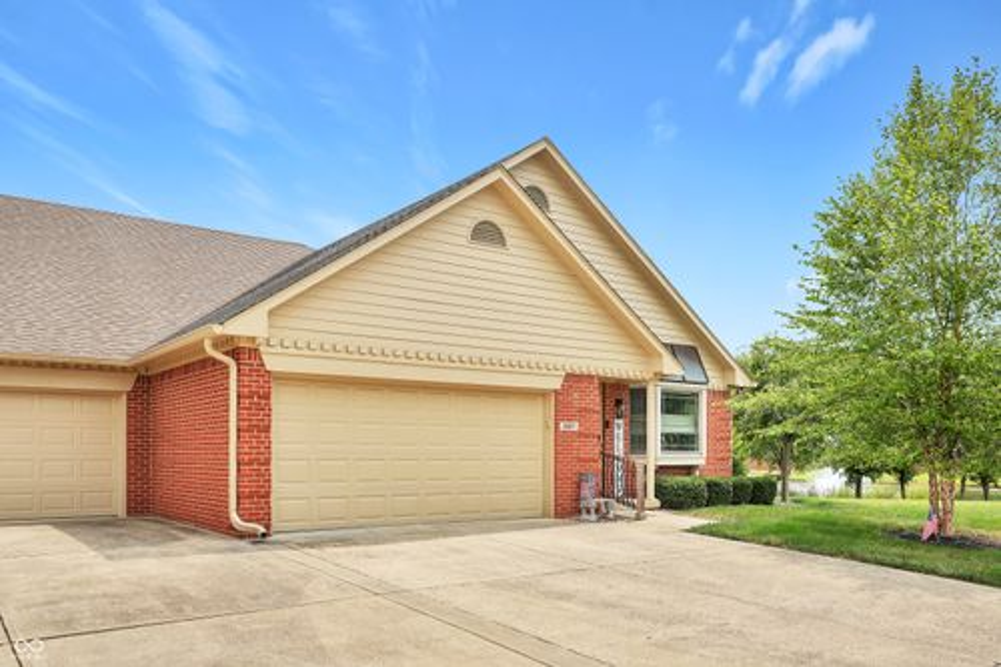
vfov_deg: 47.1
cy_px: 334
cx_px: 500
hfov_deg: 66.4
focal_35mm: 28
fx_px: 764
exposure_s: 1/1600
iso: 100
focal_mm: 27.5
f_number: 8
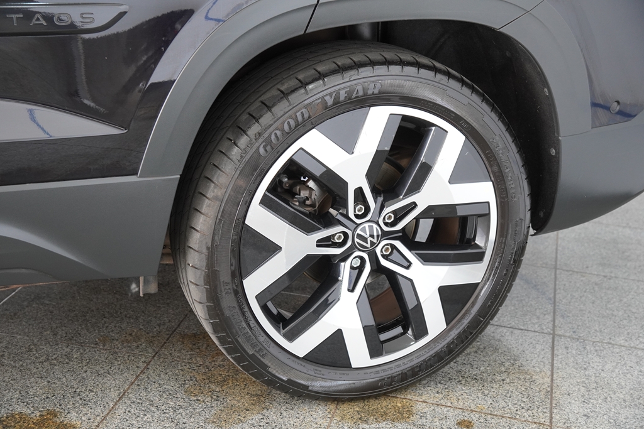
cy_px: 214
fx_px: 1100
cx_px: 322
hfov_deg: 32.6
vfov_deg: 22.1
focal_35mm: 62
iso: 1000
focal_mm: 41
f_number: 4
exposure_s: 1/160
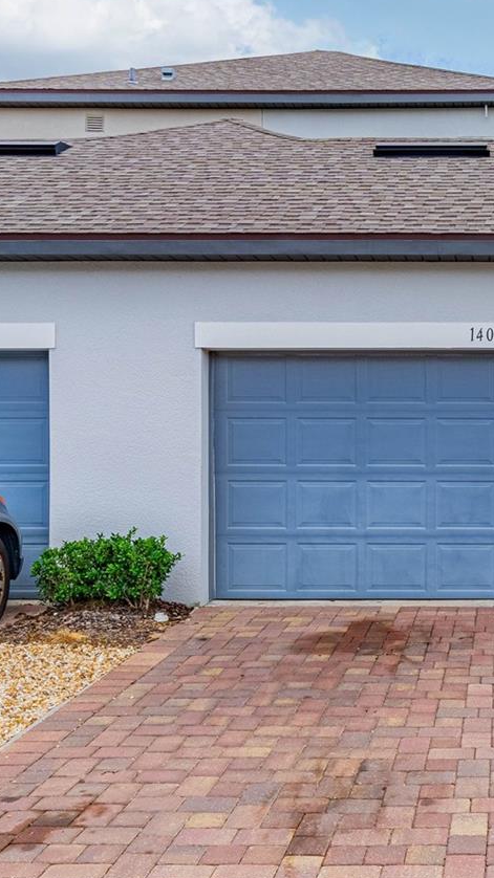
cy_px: 443
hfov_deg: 26.2
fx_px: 986
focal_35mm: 42
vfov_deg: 48.1
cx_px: 530
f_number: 11
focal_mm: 14.1
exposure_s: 1/2000
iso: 400
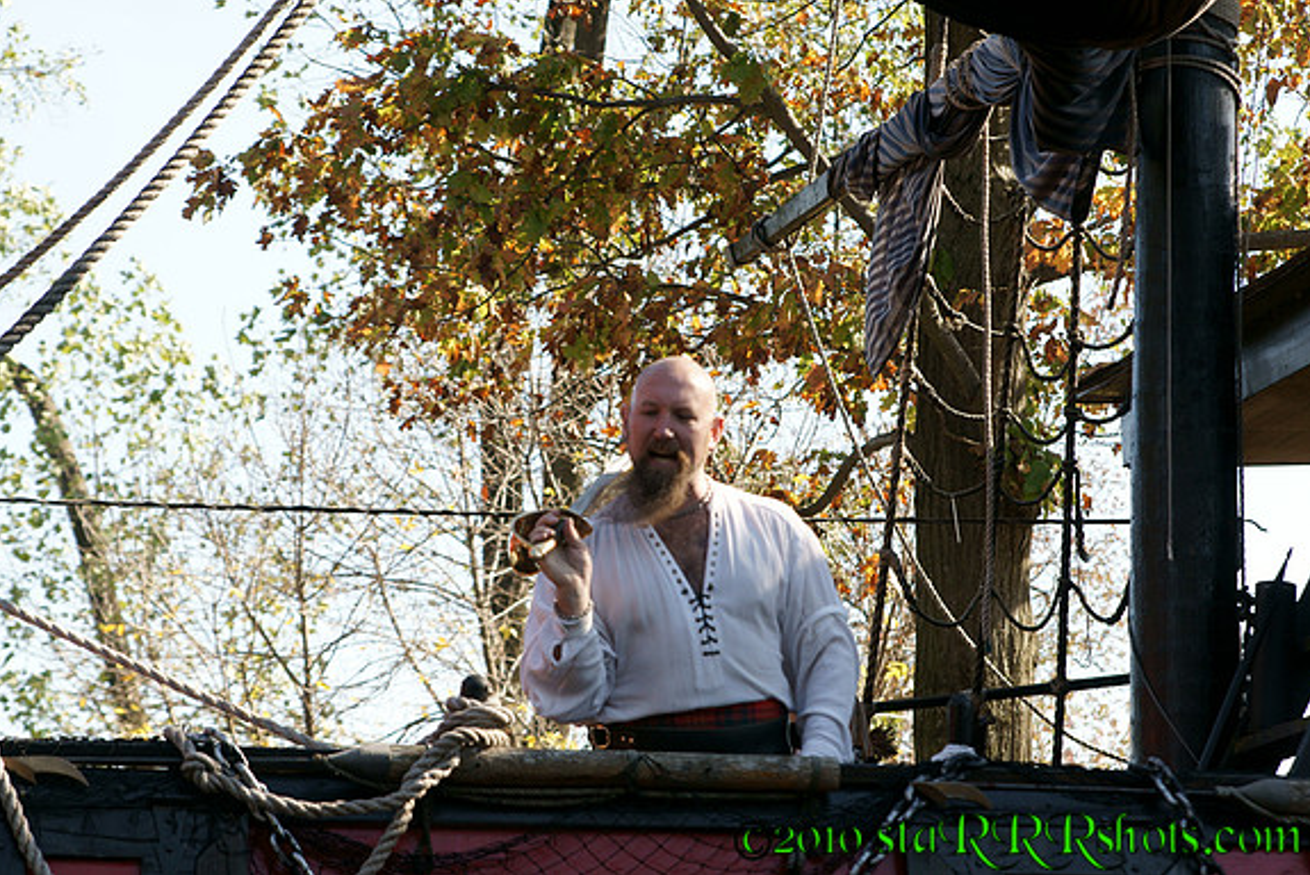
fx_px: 4132
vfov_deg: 12.1
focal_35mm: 114
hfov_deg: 18.0
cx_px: 656
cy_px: 436
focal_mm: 75
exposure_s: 1/800
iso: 400
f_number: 4.5
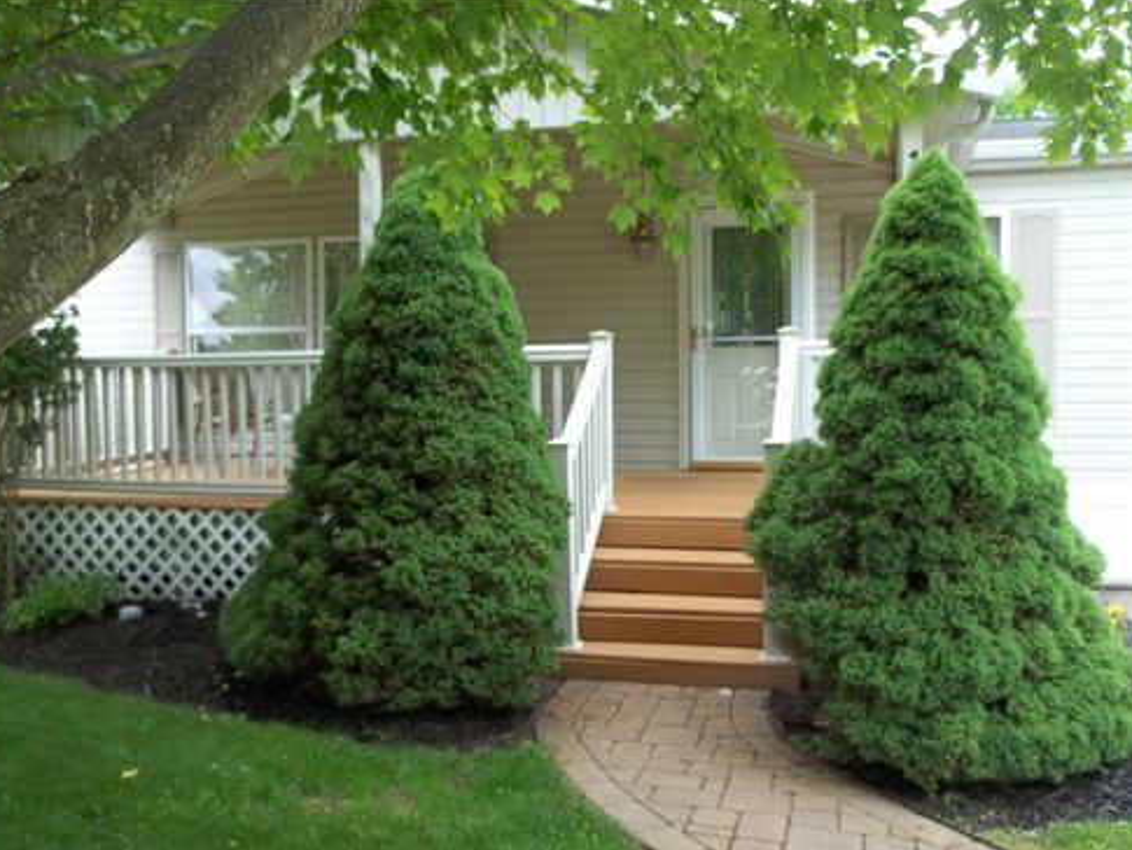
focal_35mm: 34
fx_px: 1112
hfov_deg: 53.9
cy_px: 431
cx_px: 553
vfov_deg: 41.8
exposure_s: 1/80
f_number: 3.3
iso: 64
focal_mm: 5.9
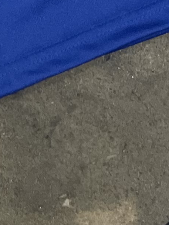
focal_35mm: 172
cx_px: 301
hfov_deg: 8.3
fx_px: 1119
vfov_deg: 10.3
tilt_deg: -80.7
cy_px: -276
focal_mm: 5.1
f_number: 1.6
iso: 500
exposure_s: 1/25
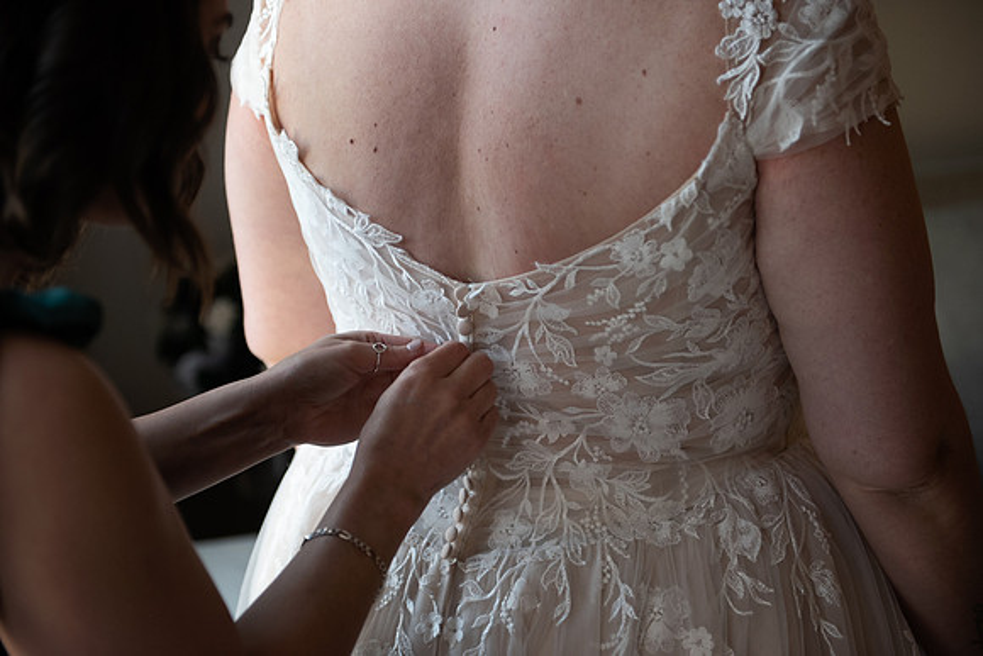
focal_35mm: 70
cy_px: 328
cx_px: 492
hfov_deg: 28.8
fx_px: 1912
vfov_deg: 19.5
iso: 1000
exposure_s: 1/160
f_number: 2.8
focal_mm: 70
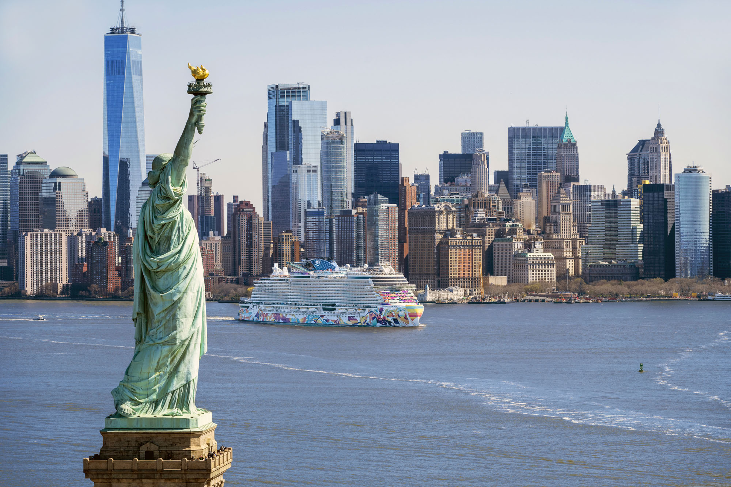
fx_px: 2335
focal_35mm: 115
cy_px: 244
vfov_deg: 11.9
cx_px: 366
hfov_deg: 17.8
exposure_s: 1/400
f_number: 7.1
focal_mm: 115
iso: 100
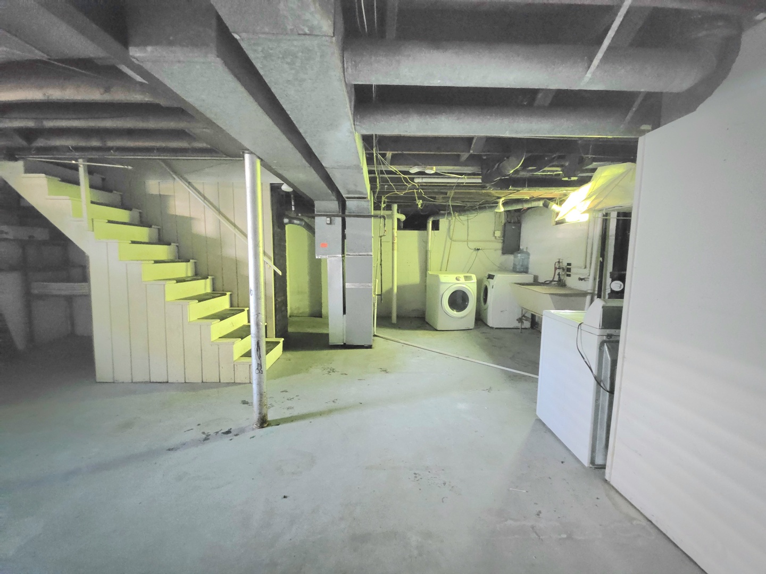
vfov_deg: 89.9
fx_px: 288
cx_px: 383
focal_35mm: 13
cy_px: 287
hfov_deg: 106.2
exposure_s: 1/24
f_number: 1.9
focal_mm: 2.2
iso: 3200
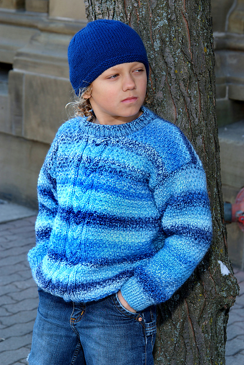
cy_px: 182
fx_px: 943
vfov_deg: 21.9
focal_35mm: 93
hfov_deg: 14.7
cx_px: 122
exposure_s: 1/45
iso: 100
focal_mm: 62
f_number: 6.7
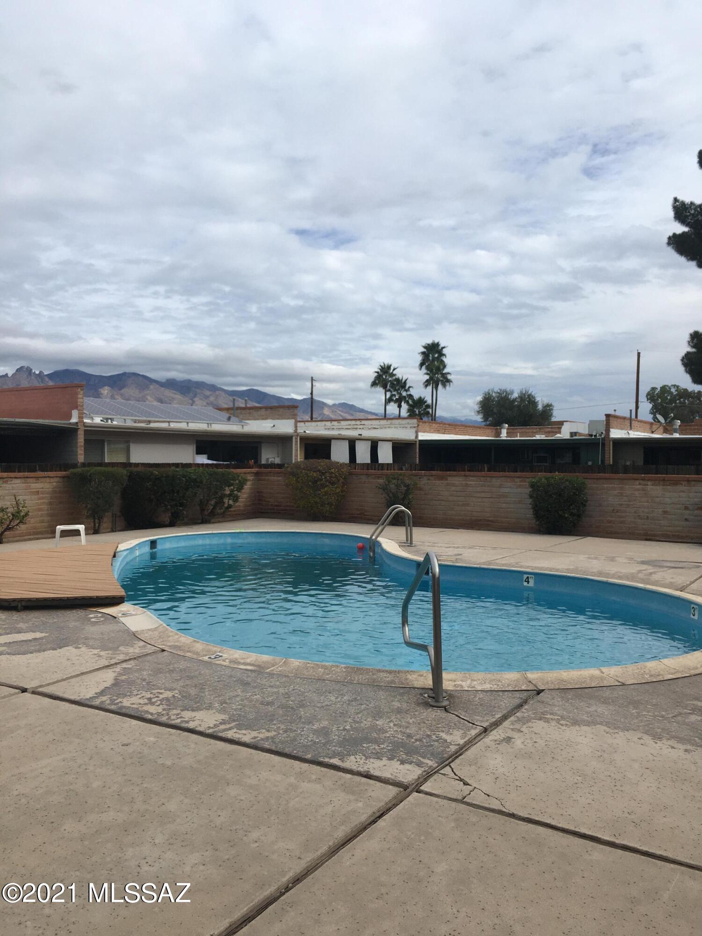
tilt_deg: -4.0
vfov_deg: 61.7
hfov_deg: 48.2
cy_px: 468
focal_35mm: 29
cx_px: 351
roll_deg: -0.6
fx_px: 784
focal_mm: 4.15
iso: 25
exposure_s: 1/1923
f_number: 2.2
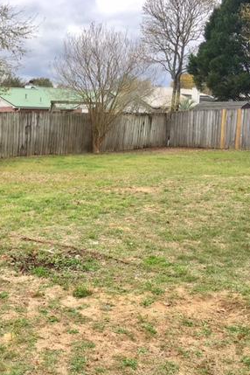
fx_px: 469
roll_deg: -1.6
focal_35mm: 45
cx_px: -3
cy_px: 193
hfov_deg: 28.0
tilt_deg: -8.4
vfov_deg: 43.6
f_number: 2.2
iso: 25
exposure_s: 1/712
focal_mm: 4.15
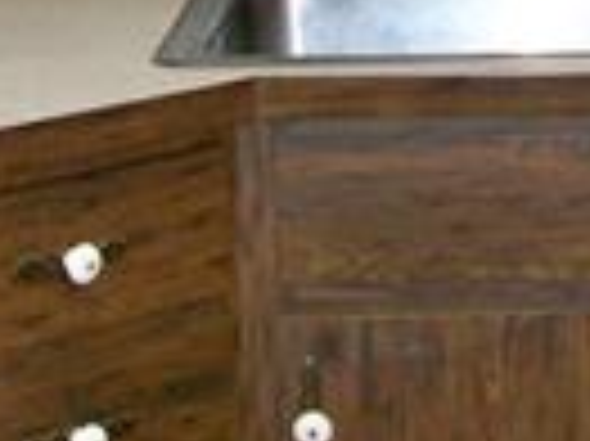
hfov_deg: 12.2
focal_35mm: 161
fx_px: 2742
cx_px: 522
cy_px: -261
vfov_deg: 8.9
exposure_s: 1/30
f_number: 2.8
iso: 200
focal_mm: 5.85
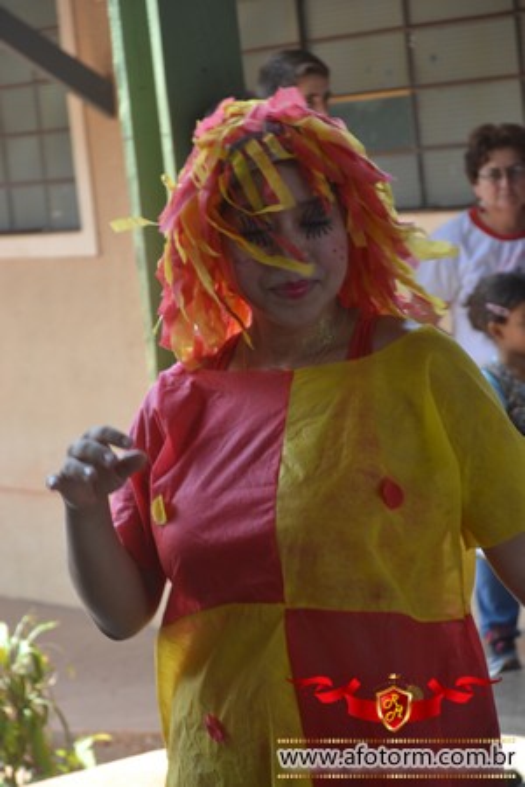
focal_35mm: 128
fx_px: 2789
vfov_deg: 16.1
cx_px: 262
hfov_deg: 10.8
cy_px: 394
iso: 400
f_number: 5.6
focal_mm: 85
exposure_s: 1/250
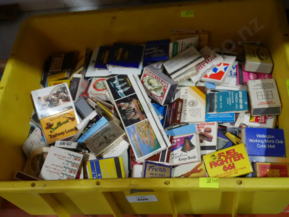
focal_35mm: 44
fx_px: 368
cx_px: 144
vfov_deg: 32.9
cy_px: 108
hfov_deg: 42.9
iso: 500
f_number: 4.7
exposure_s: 1/60
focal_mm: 22
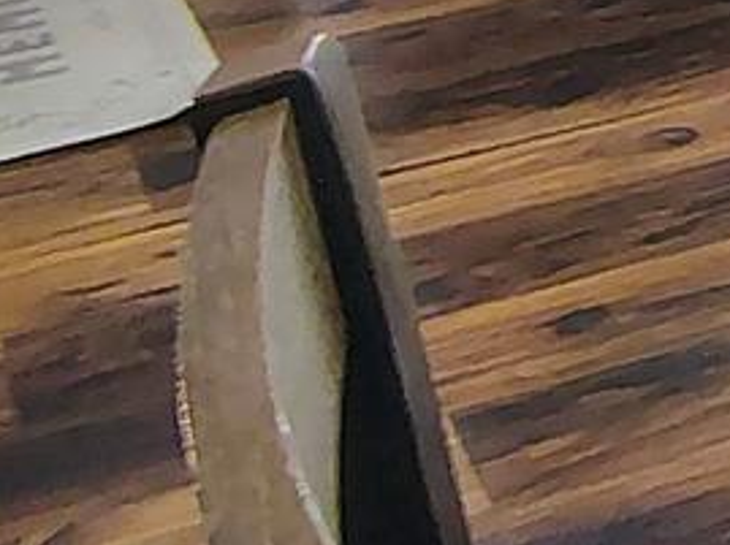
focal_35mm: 122
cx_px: 1772
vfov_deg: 9.8
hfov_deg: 12.5
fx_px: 2569
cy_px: -971
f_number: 2.2
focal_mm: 2.13
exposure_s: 1/30
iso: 412
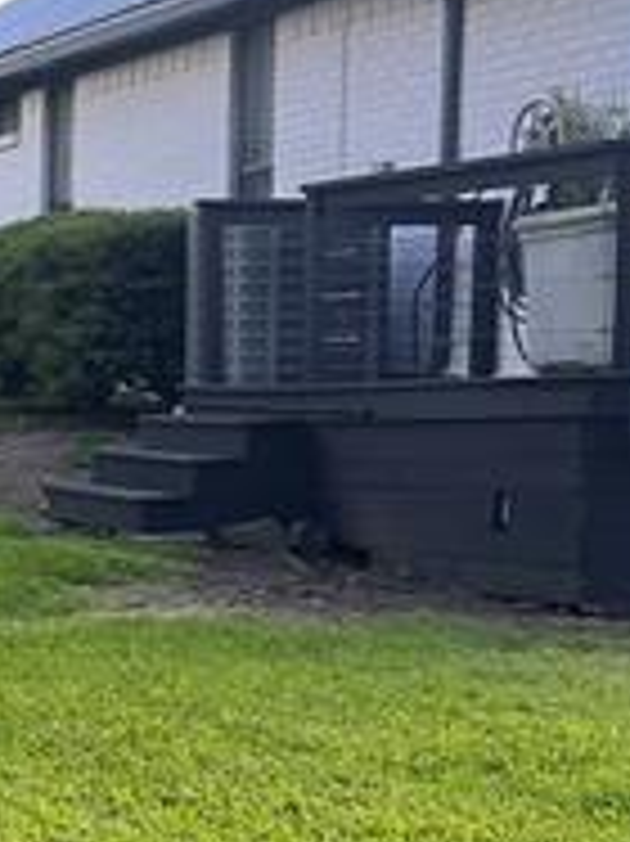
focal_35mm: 107
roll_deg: +0.1
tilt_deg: -5.1
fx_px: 2599
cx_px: -594
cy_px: 576
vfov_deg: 18.3
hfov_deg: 12.3
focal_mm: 5.7
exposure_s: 1/471
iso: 50
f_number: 1.5
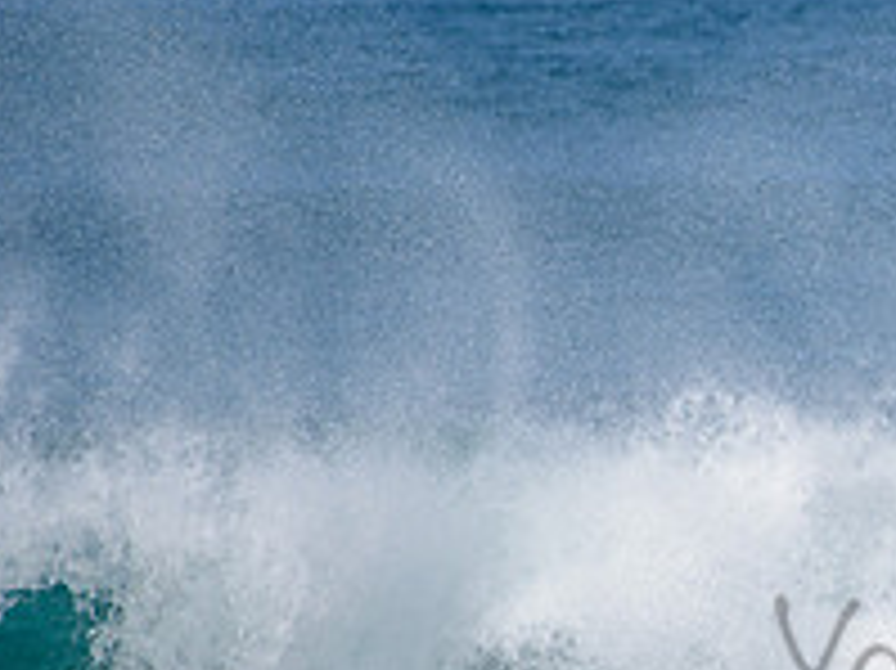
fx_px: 36345
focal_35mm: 1405
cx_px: 1238
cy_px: 627
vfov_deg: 1.1
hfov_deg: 1.4
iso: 160
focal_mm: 500
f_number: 5.6
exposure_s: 1/2000
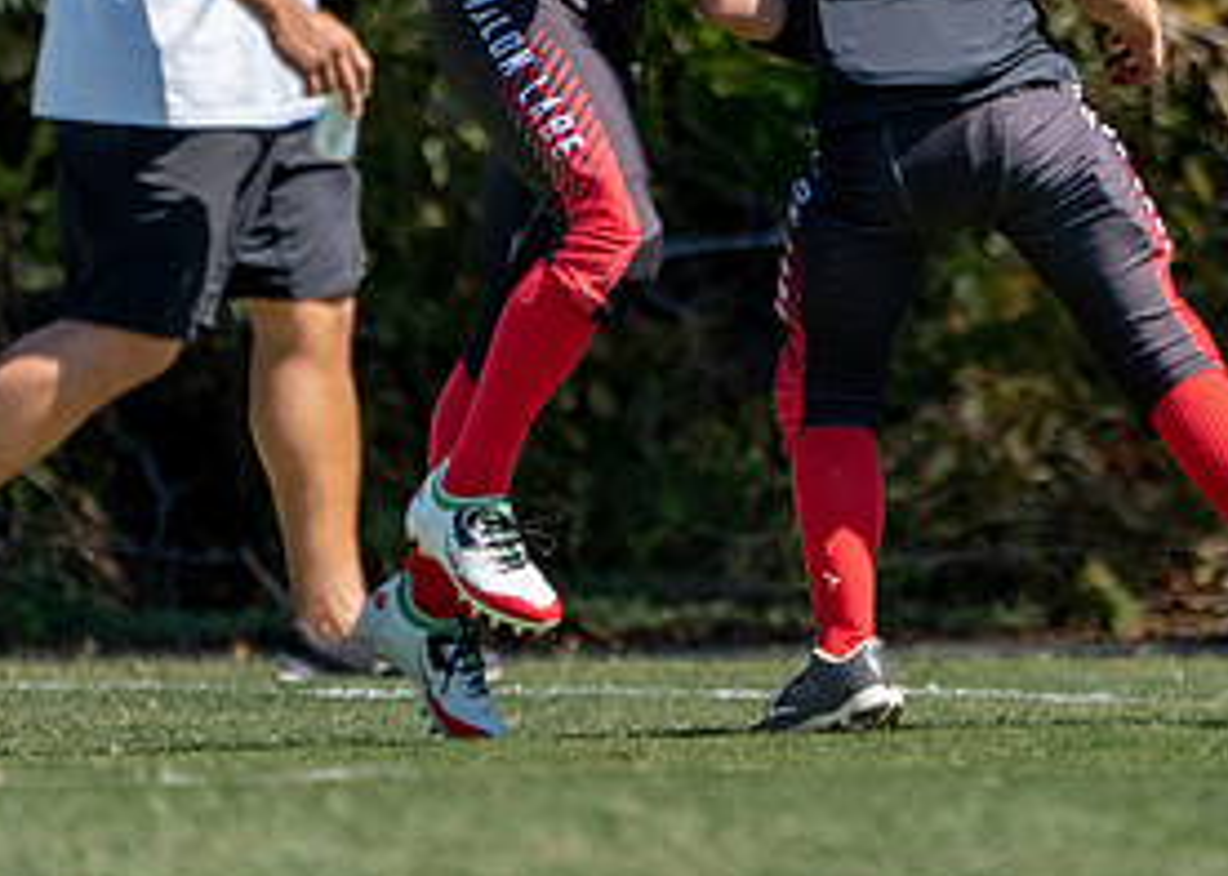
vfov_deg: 1.1
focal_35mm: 1290
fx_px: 44979
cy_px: -100
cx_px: 1172
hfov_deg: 1.6
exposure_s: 1/1600
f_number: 5.6
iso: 400
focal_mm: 400
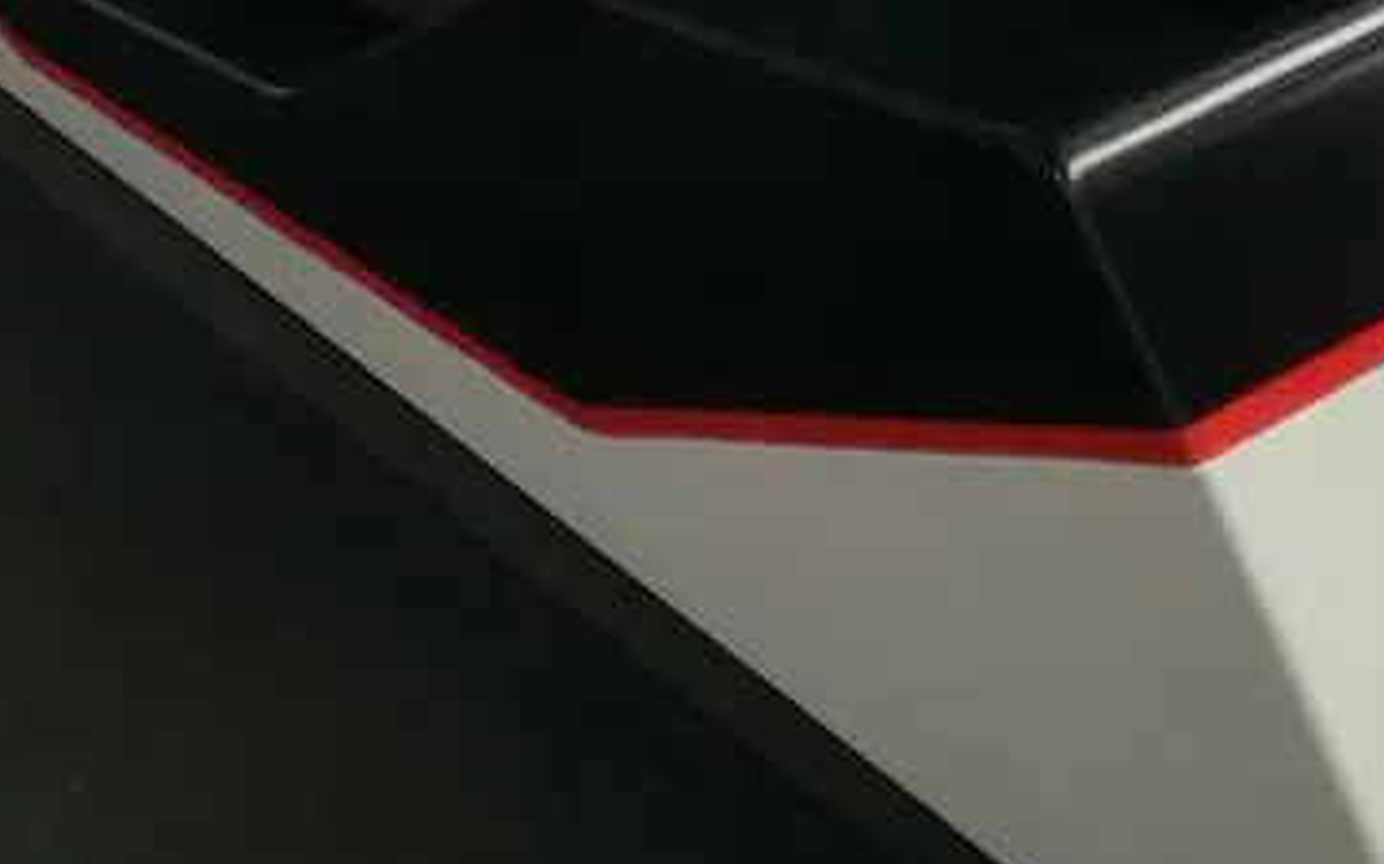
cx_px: 948
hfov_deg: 20.1
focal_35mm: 103
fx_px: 3884
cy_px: -961
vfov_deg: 11.3
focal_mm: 3.83
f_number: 2.2
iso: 64
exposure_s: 1/33.3
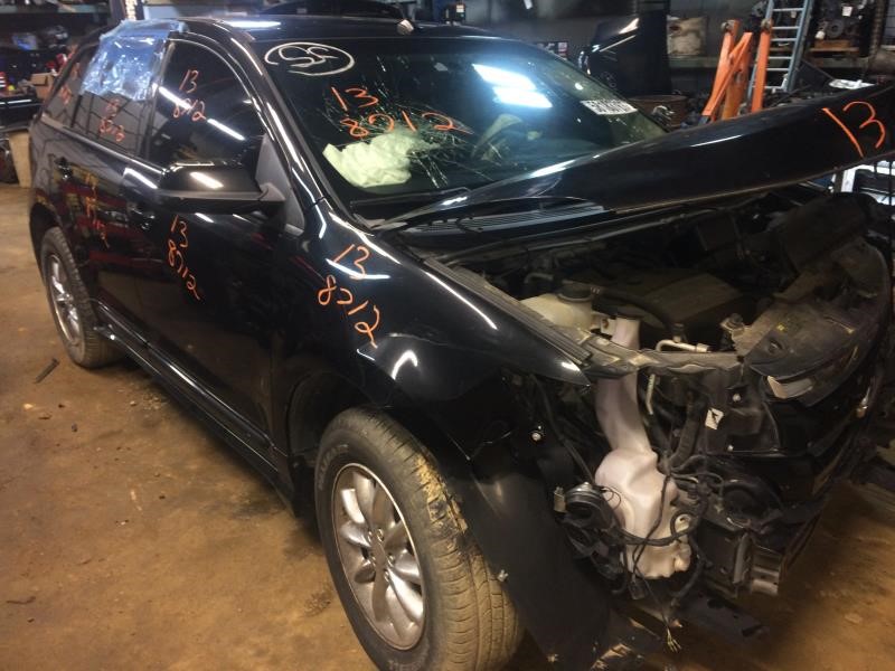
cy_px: 336
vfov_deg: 48.2
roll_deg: +1.2
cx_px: 448
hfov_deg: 61.7
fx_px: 750
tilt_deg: -19.0
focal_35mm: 29
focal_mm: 4.15
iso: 125
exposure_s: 1/24
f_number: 2.2
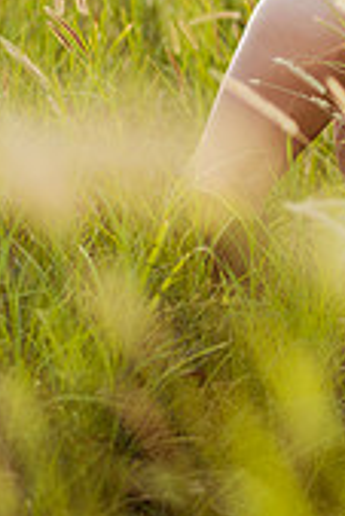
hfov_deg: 8.8
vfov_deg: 13.2
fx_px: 2209
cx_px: 385
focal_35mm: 154
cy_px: 27
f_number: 1.4
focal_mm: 58
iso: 50
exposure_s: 1/640
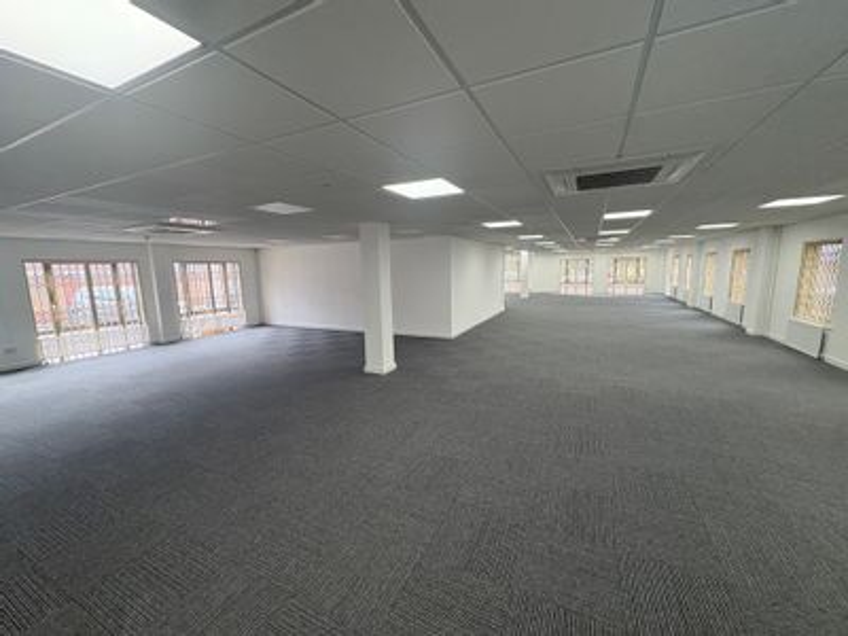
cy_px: 318
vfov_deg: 85.7
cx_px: 424
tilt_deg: -7.7
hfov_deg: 102.1
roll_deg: +2.1
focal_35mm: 14
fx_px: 343
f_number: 2.2
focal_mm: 2.22
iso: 125
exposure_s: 1/100
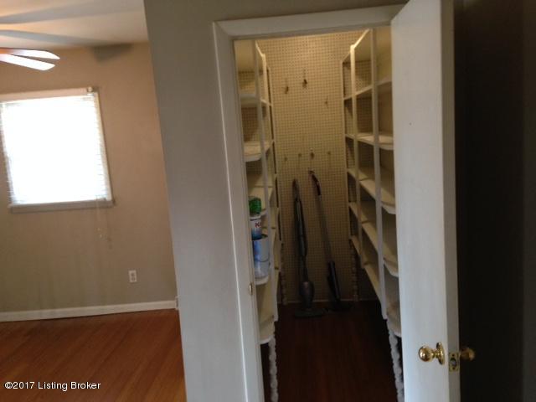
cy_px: 201
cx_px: 268
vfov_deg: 42.9
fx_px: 511
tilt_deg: -9.2
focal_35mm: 33
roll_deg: +2.2
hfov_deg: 55.4
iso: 200
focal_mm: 4.12
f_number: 2.4
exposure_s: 1/20
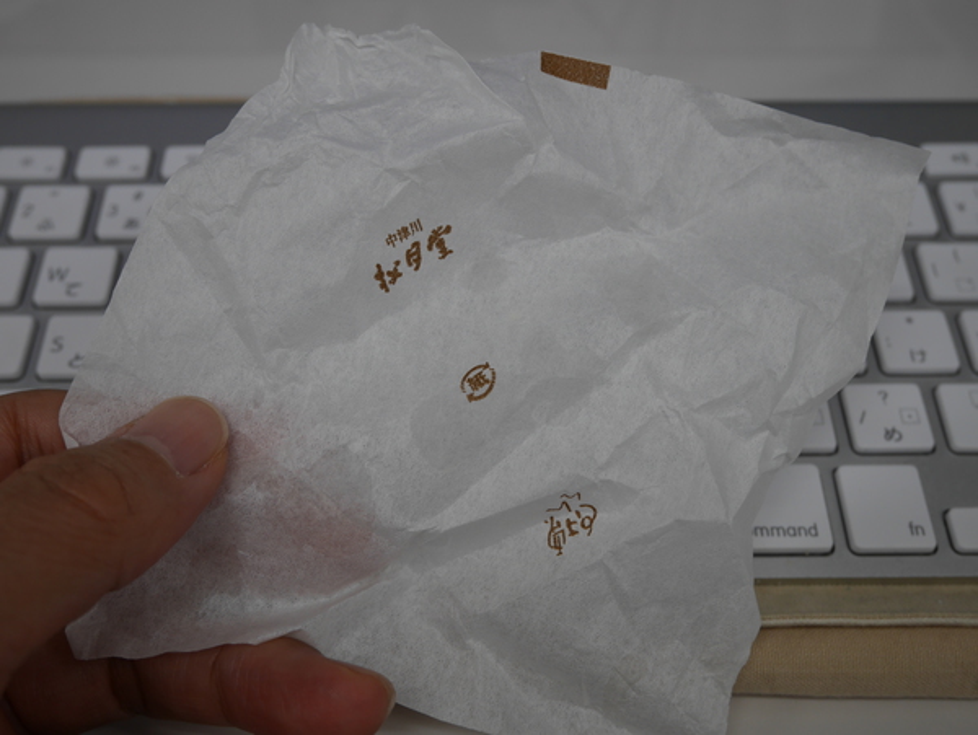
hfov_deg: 46.8
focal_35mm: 40
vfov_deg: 36.0
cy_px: 368
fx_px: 1131
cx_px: 489
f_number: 5
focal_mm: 20
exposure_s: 1/100
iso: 200
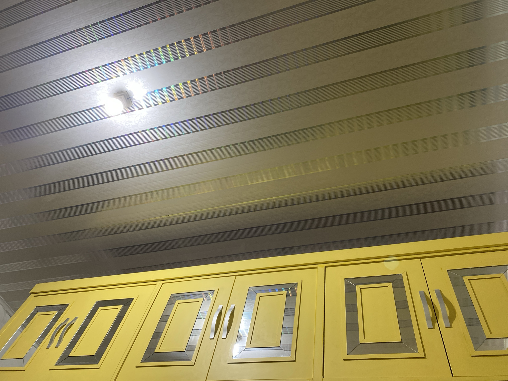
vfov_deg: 53.1
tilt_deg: +55.8
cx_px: 254
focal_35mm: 26
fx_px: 382
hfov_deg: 67.3
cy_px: 190
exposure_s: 1/50
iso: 125
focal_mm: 4.25
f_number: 1.8
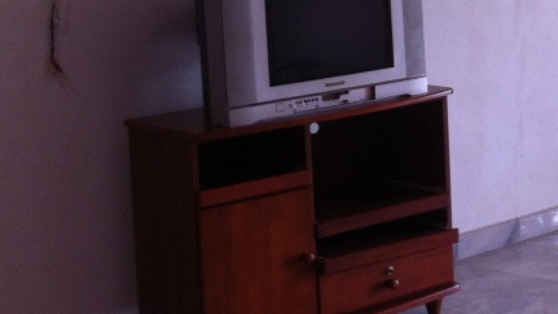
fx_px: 1523
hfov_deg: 19.6
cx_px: 665
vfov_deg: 11.4
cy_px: -108
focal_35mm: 103
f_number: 2.8
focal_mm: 3.85
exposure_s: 1/17
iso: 80
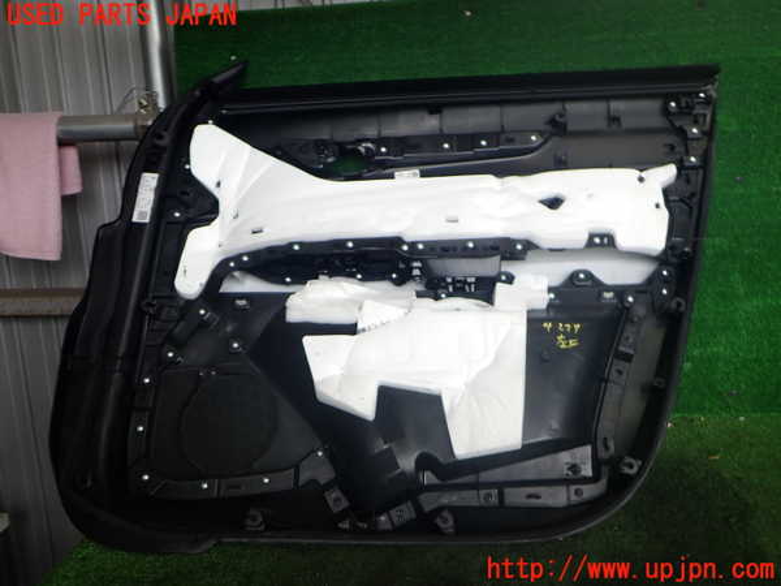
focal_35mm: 30
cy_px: 293
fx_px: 677
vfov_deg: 46.8
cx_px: 390
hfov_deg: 60.0
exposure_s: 1/200
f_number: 2.3
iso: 100
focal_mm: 5.4
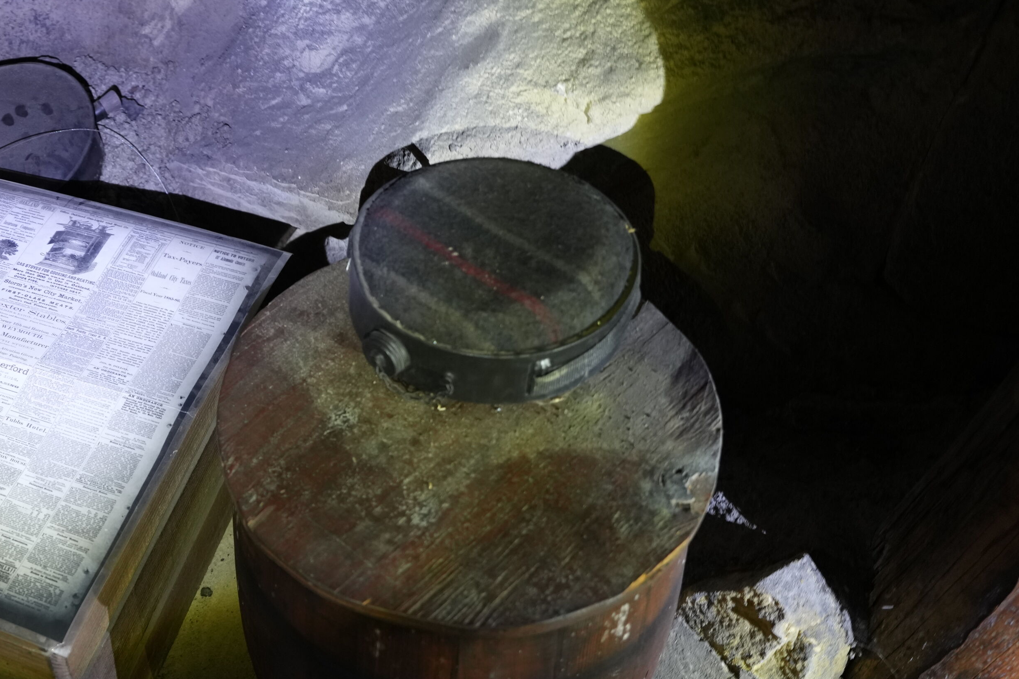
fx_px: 1189
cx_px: 141
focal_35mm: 42
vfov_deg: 31.9
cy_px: 358
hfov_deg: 43.2
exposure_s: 1/30
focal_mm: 24
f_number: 2.8
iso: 1000
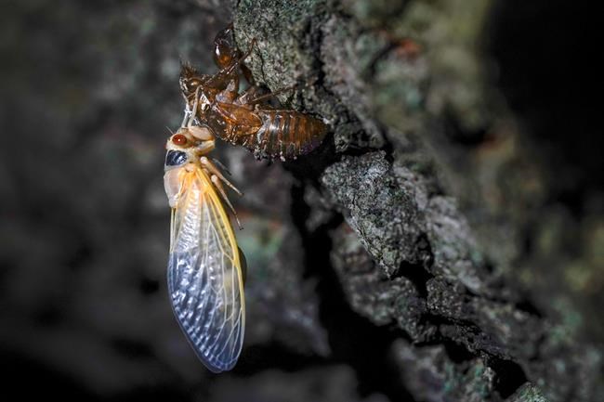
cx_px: 302
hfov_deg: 22.6
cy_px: 201
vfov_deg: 15.2
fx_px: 1510
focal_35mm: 90
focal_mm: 90
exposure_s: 1/500
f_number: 5
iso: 1000
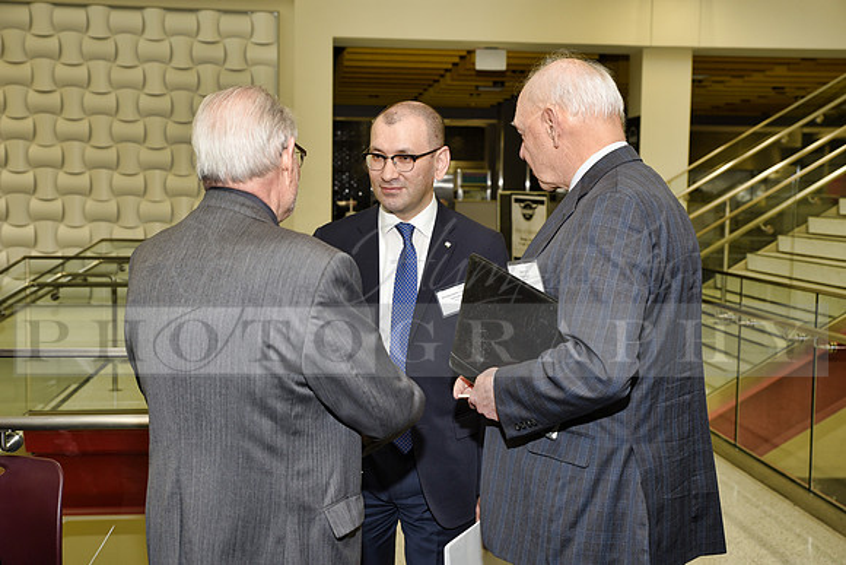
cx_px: 423
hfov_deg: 41.1
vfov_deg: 28.1
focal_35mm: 48
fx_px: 1128
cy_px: 282
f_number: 5
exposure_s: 1/60
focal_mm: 48
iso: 200
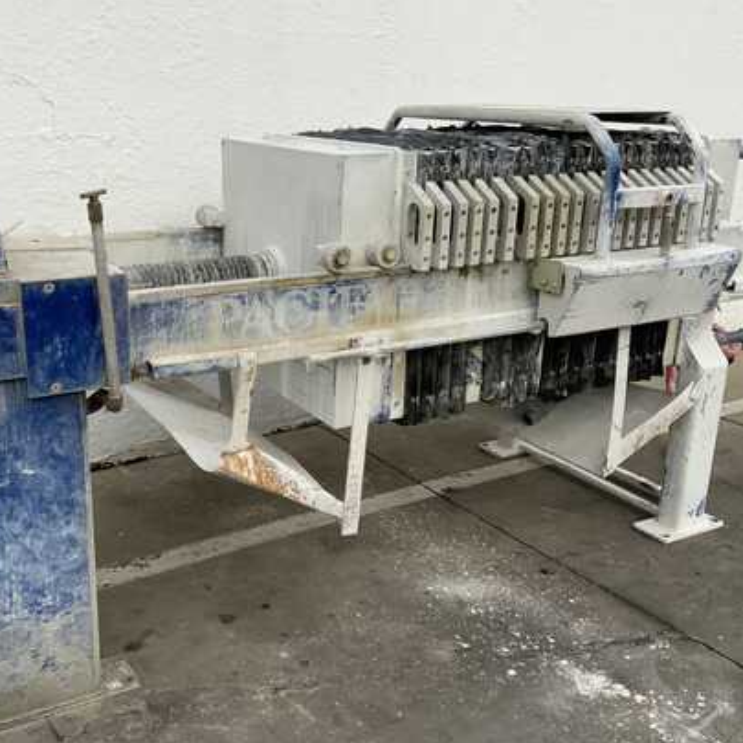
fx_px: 923
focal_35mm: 38
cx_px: 270
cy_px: 369
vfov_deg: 43.9
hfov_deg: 43.4
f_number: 1.8
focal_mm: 3
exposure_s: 1/1311
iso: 16
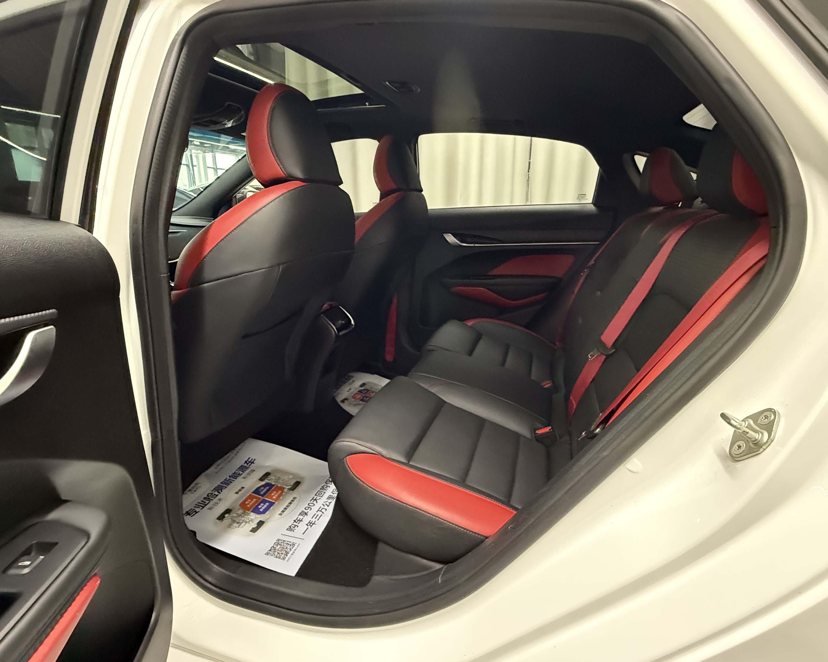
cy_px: 325
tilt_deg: -14.8
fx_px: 441
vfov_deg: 73.8
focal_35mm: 18
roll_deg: -0.8
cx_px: 420
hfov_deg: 86.4
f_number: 2.2
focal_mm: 2.22
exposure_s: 1/33
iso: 1250
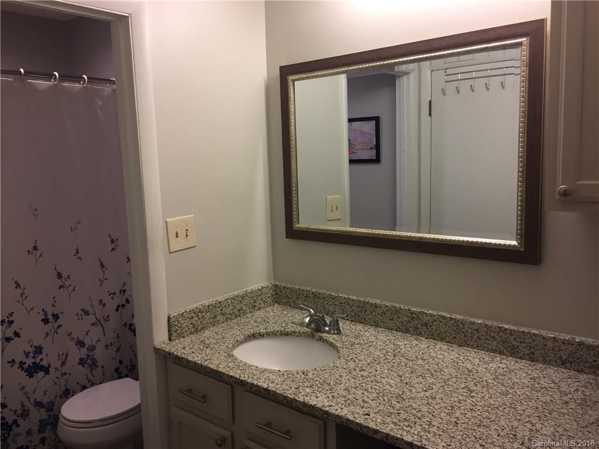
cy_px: 224
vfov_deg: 48.2
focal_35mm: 29
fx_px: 502
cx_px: 300
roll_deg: +2.3
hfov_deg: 61.7
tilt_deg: -8.7
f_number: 2.2
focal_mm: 4.15
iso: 32
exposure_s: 1/30
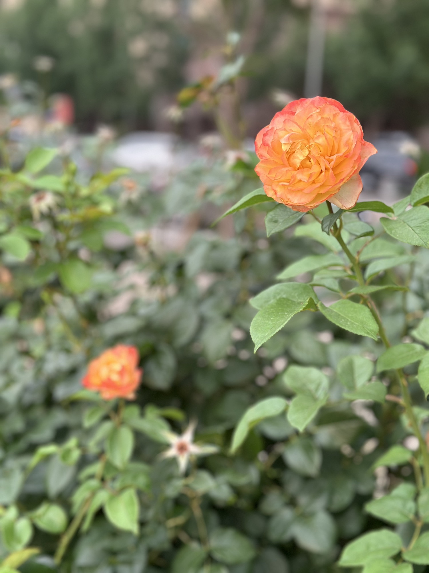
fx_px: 793
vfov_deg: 39.7
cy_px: 286
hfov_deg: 30.3
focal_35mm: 48
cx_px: 214
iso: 125
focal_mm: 6.86
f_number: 1.78
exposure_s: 1/121
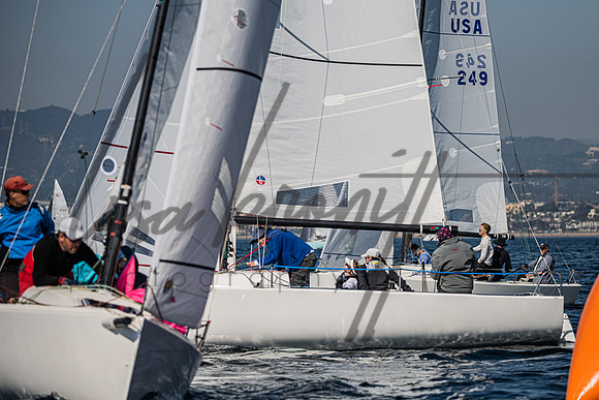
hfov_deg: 8.6
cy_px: 149
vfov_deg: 5.7
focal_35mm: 239
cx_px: 351
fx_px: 3984
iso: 400
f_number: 5
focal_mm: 190
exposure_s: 1/8000
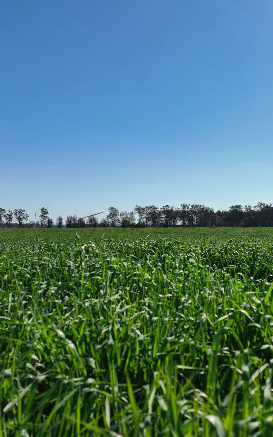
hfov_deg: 32.0
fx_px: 464
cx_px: 214
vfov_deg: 50.3
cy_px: 234
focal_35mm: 39
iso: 100
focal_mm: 12.29
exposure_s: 1/3200
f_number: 2.8
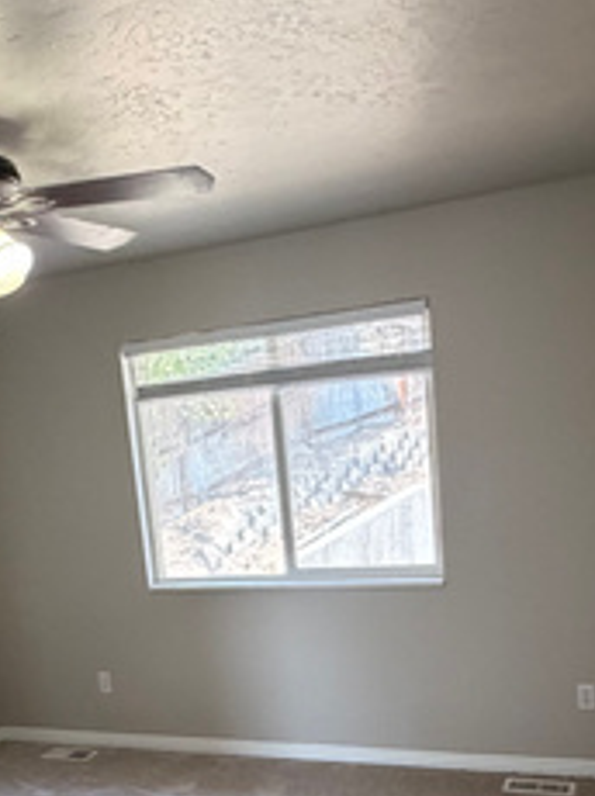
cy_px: 602
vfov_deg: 46.1
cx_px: 263
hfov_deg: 36.7
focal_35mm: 39
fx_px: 895
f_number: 2.2
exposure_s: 1/120
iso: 250
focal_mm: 2.22
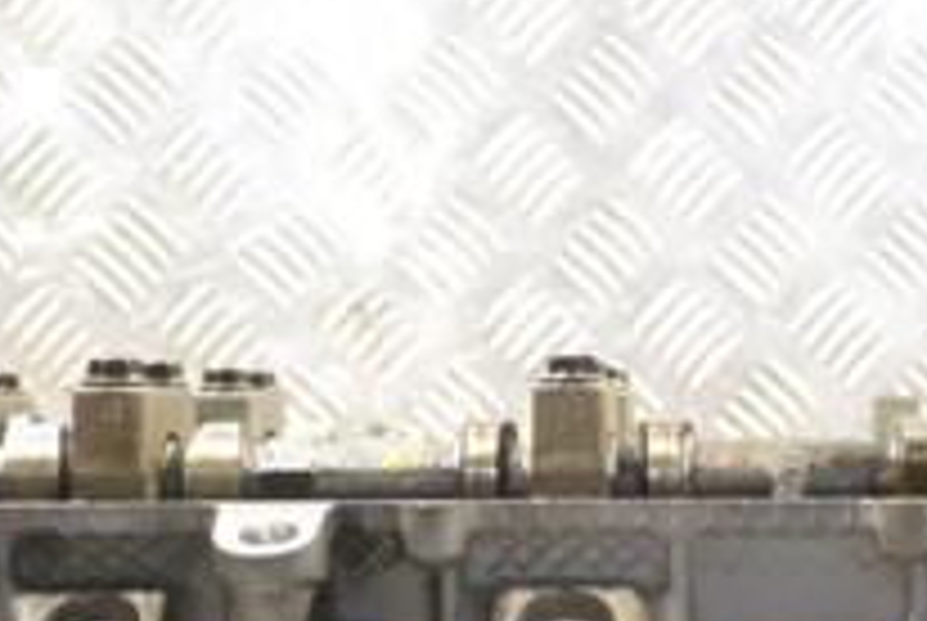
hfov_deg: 20.9
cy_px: 504
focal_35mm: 96
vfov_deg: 14.2
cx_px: 796
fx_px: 2476
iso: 3200
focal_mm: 22
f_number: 5.6
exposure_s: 1/125
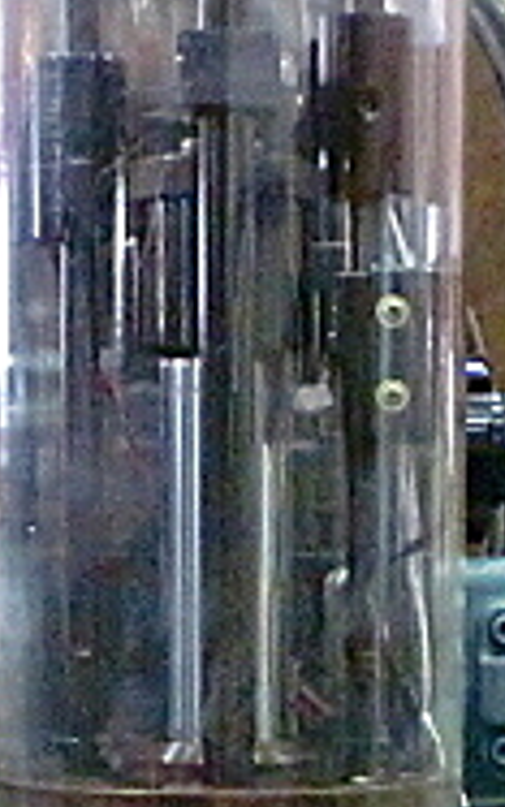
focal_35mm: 127
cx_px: 294
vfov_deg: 16.1
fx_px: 2794
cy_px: 803
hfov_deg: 10.3
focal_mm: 6.3
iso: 1000
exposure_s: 1/60
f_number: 3.1
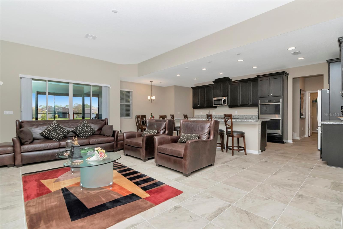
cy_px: 114
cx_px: 172
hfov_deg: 95.0
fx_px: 157
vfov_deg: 72.0
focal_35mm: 16
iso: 1000
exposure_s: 1/160
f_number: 8
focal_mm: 11
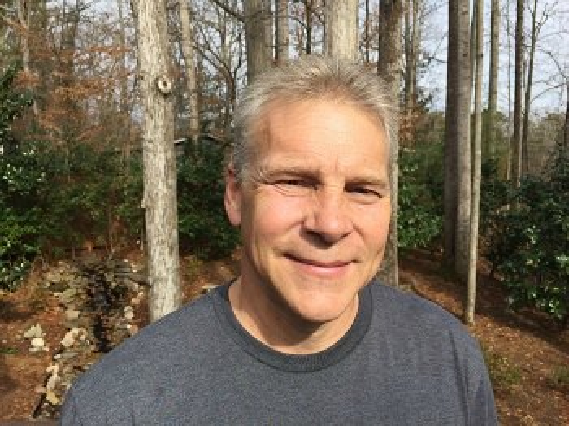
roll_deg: -0.2
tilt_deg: -2.8
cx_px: 284
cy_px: 213
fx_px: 476
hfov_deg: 61.7
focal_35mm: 29
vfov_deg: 48.2
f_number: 2.2
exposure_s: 1/1199
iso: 32
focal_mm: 4.15
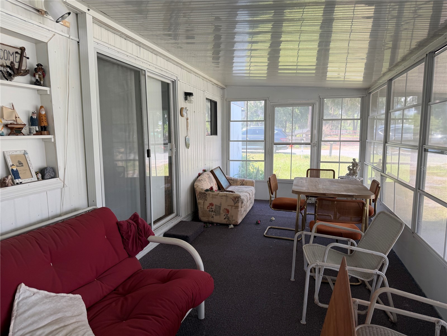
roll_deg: +0.9
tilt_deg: -6.8
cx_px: 224
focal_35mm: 24
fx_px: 310
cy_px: 168
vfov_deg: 56.8
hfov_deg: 71.6
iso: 100
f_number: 1.78
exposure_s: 1/121
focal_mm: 6.76
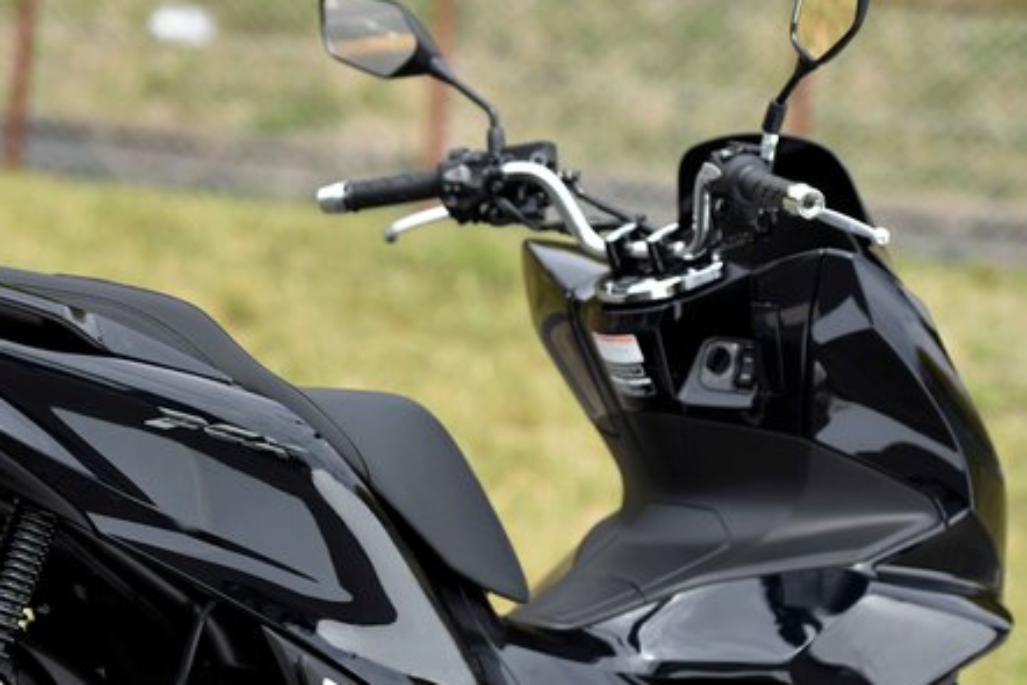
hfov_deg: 11.3
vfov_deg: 7.6
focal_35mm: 181
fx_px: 5165
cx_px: 346
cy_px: 555
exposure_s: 1/2000
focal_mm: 100
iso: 250
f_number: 2.8
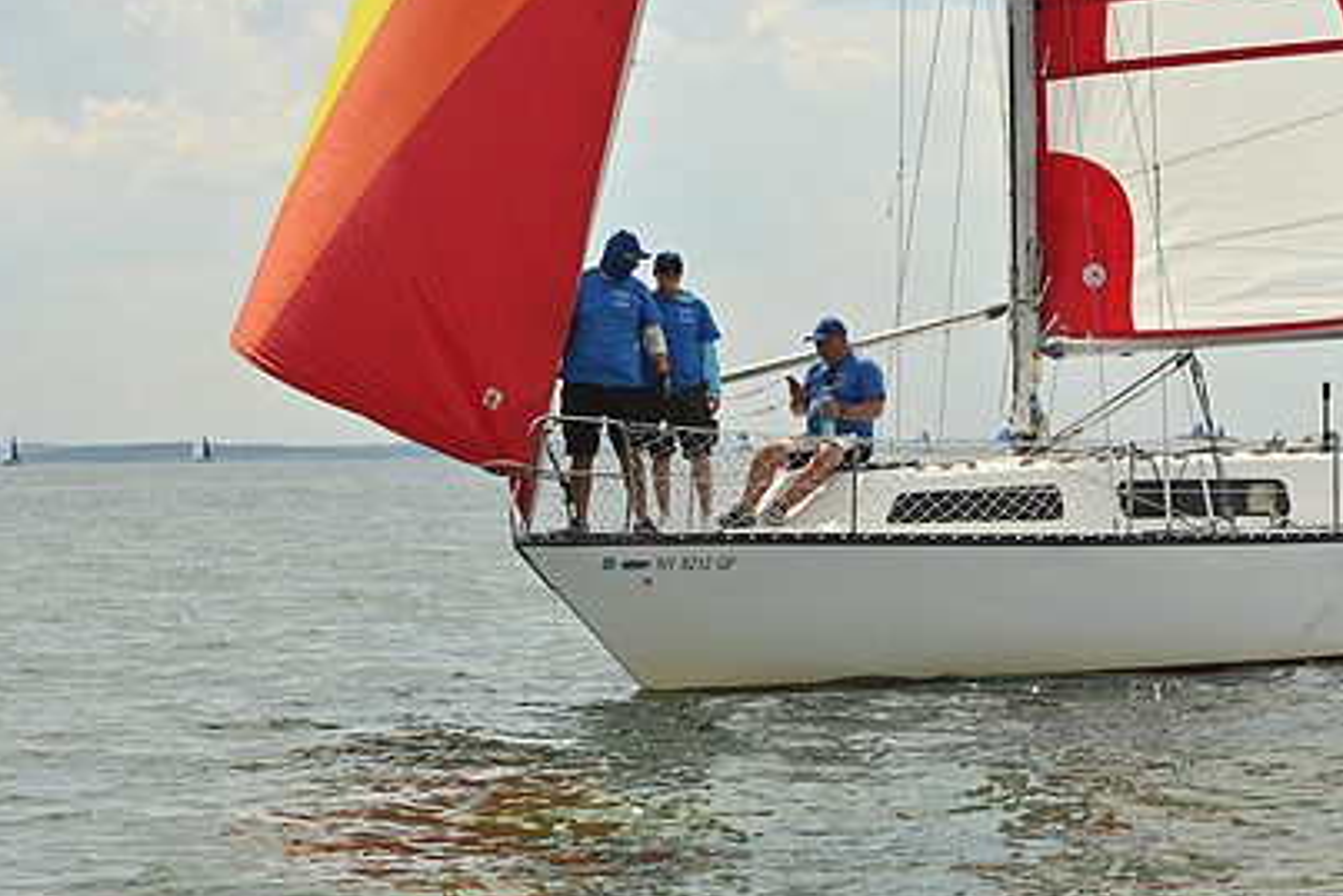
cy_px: 388
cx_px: 770
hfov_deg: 17.8
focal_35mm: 115
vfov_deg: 11.9
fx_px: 4291
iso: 320
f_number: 9
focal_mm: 80
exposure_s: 1/1250
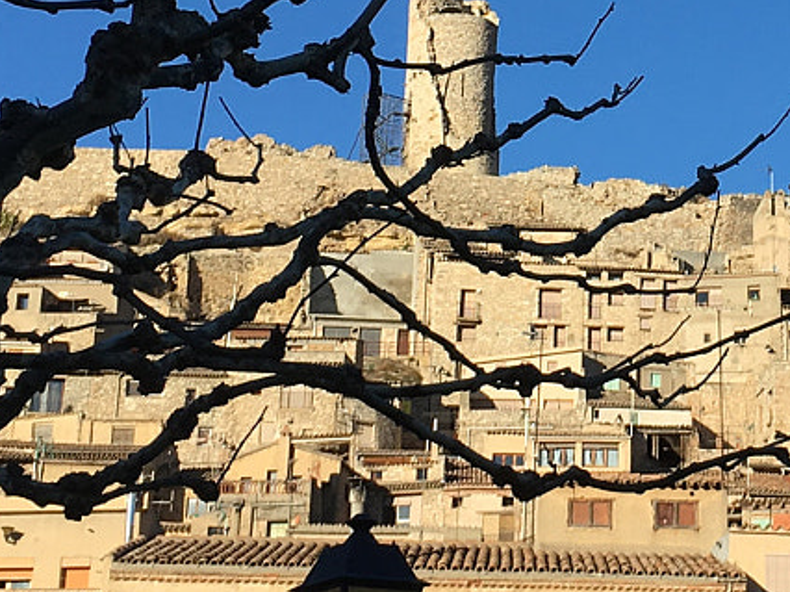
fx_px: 2486
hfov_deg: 17.7
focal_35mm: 109
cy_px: -22
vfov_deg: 13.4
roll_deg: +0.7
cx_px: 744
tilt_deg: +22.1
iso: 25
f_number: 2.2
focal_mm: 4.15
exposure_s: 1/1603
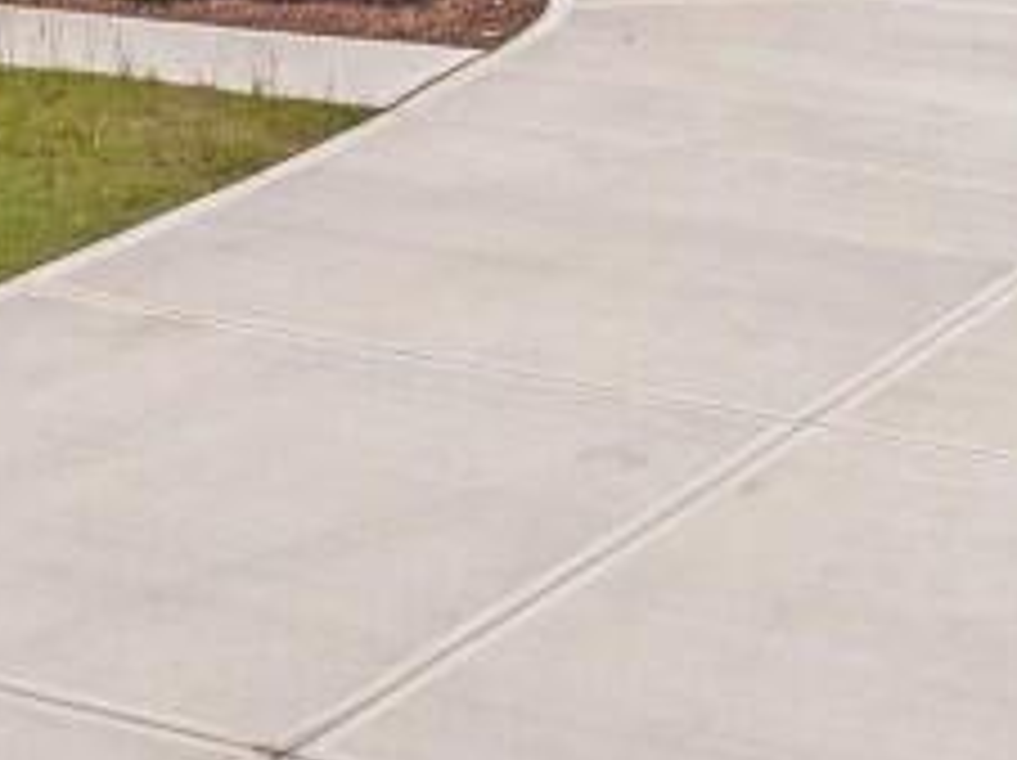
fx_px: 3199
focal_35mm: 109
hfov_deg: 17.6
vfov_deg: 12.3
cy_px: -634
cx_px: 4
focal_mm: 12.29
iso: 100
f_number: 2.8
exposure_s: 1/2500
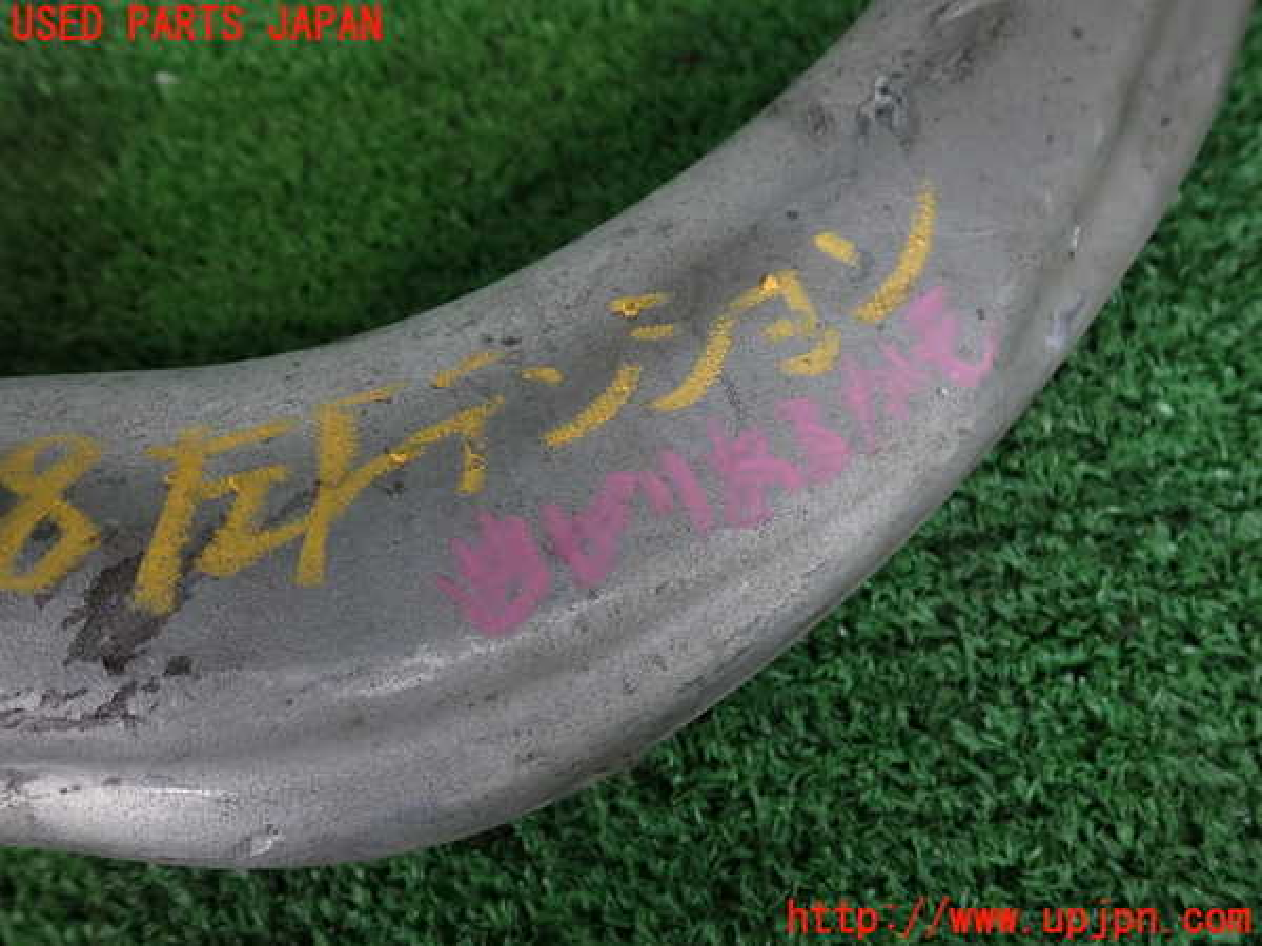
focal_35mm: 30
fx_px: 1094
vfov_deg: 46.8
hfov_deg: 60.0
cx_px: 631
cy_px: 473
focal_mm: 5.4
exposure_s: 1/60
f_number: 2.3
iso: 200
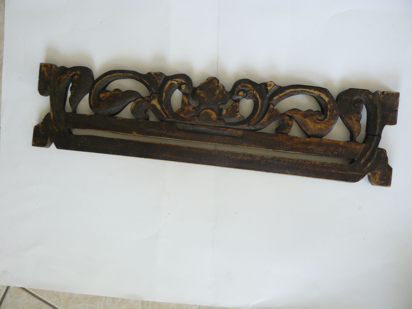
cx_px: 206
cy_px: 154
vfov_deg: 39.7
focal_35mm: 36
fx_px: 428
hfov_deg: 51.4
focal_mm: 6
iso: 100
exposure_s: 1/40
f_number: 2.8
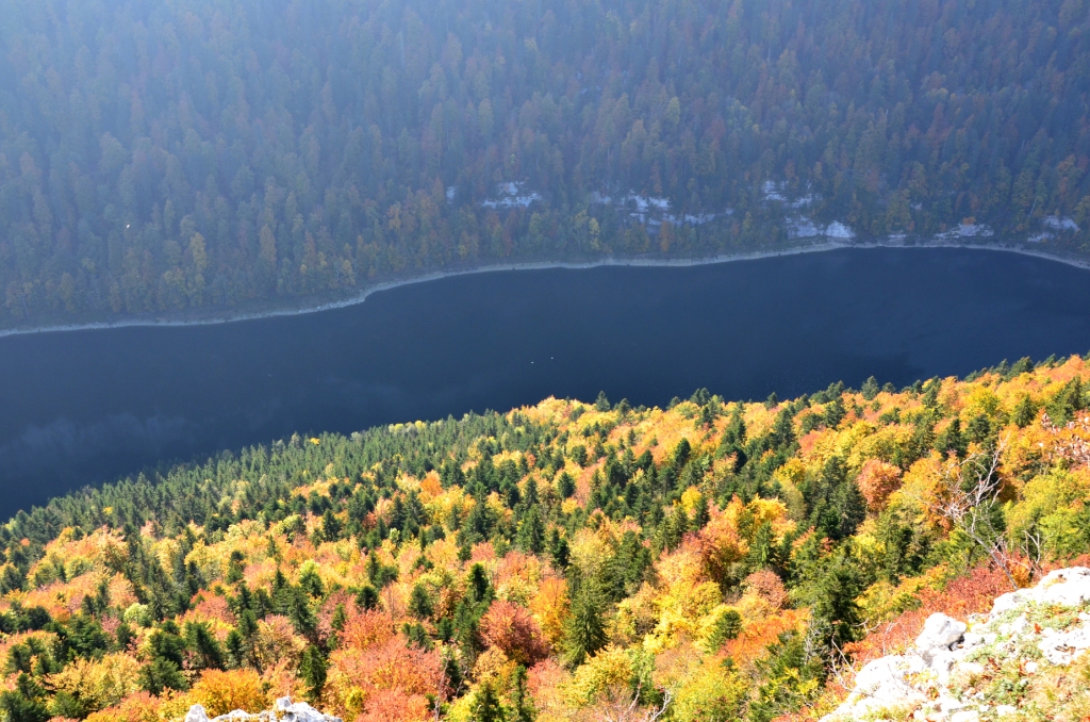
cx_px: 545
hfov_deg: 57.3
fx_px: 997
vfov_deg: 39.8
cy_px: 361
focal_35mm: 33
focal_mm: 22
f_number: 9
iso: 400
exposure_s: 1/125
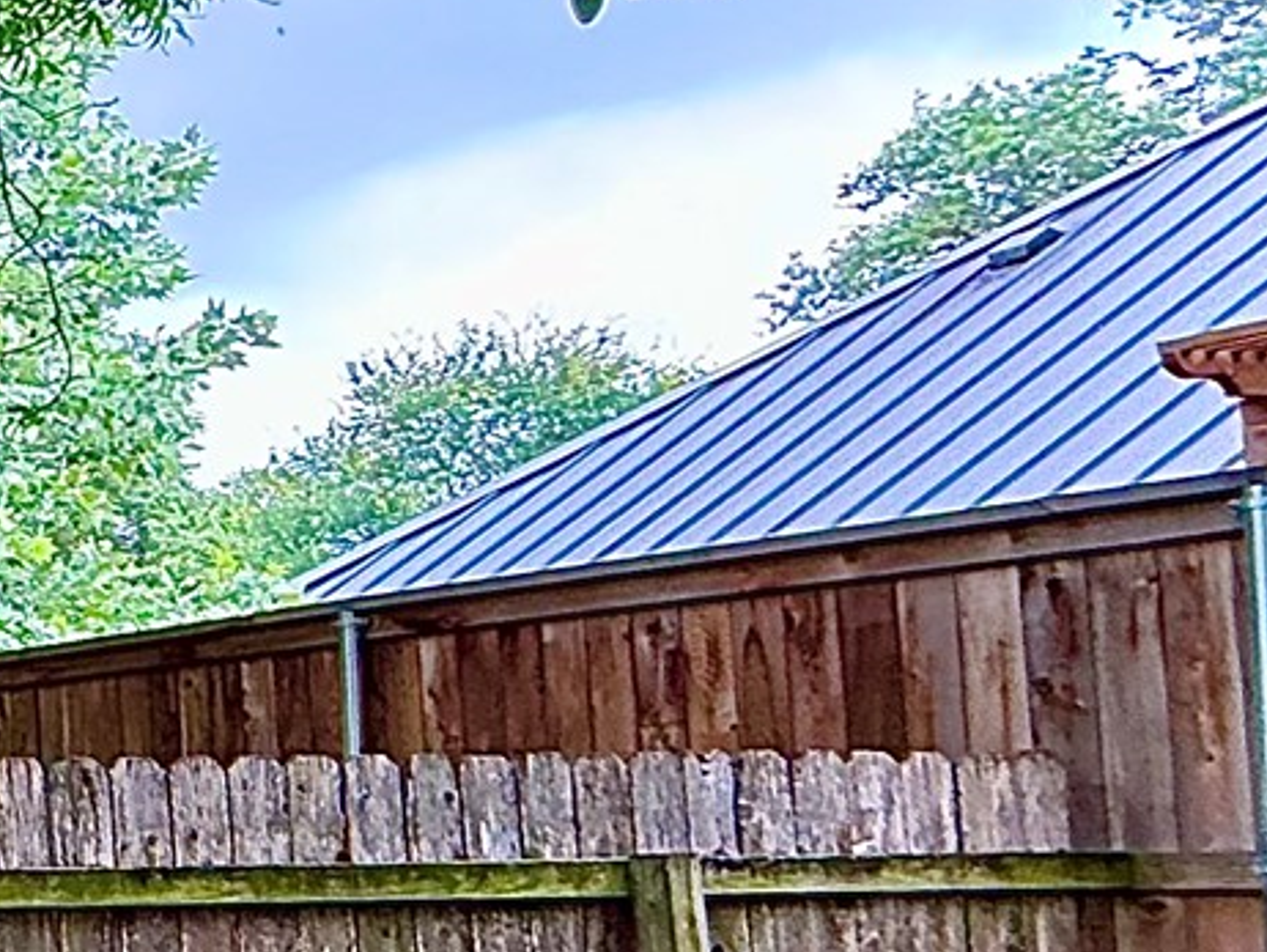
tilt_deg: +7.0
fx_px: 2270
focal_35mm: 62
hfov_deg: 18.3
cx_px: -1358
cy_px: 793
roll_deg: +0.8
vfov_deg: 23.3
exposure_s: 1/99
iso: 100
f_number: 2.2
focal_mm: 2.22
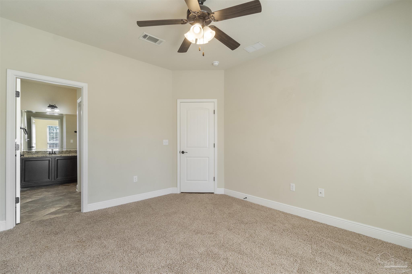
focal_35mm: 15
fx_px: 172
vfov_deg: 77.3
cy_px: 137
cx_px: 206
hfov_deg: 100.4
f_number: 9.5
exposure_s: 1/10
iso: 500
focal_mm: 10
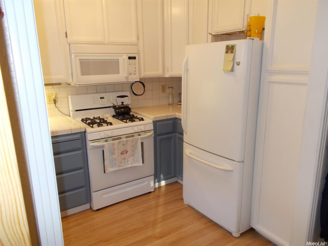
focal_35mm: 26
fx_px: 246
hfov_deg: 67.3
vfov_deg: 53.0
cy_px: 123
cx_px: 164
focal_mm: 4.6
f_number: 3.2
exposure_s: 1/25
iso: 200
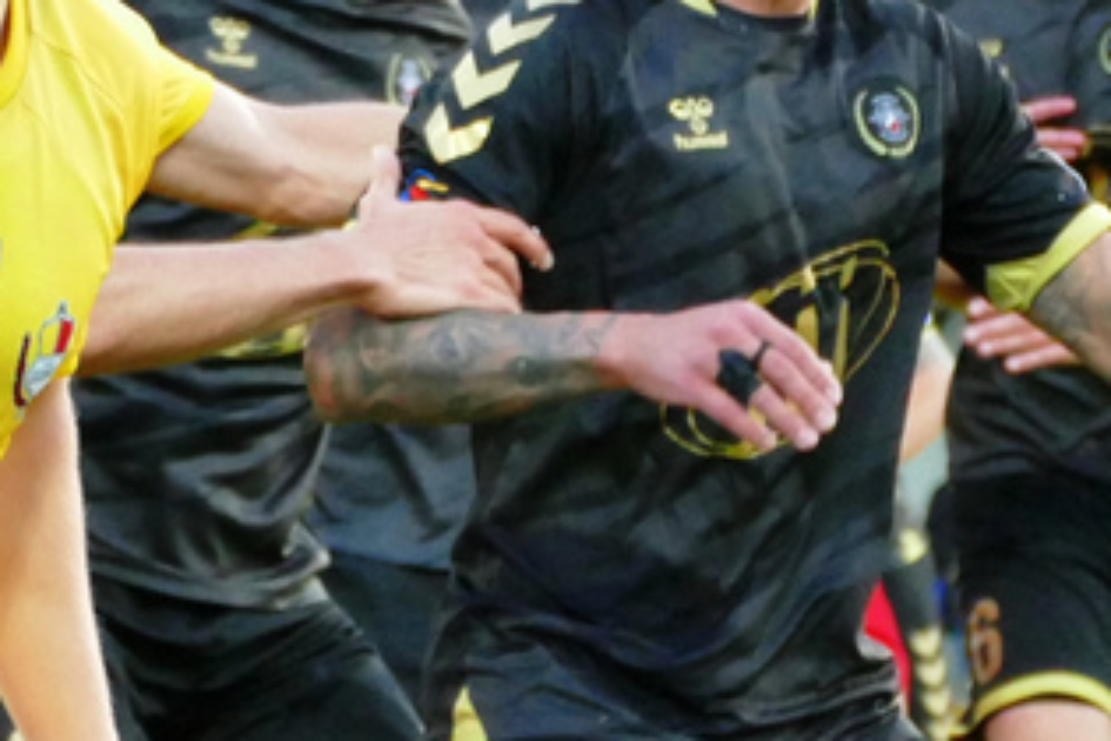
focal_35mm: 544
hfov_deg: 3.8
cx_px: 201
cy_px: -157
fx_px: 16787
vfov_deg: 2.5
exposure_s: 1/500
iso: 2000
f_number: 3.9
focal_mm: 54.2
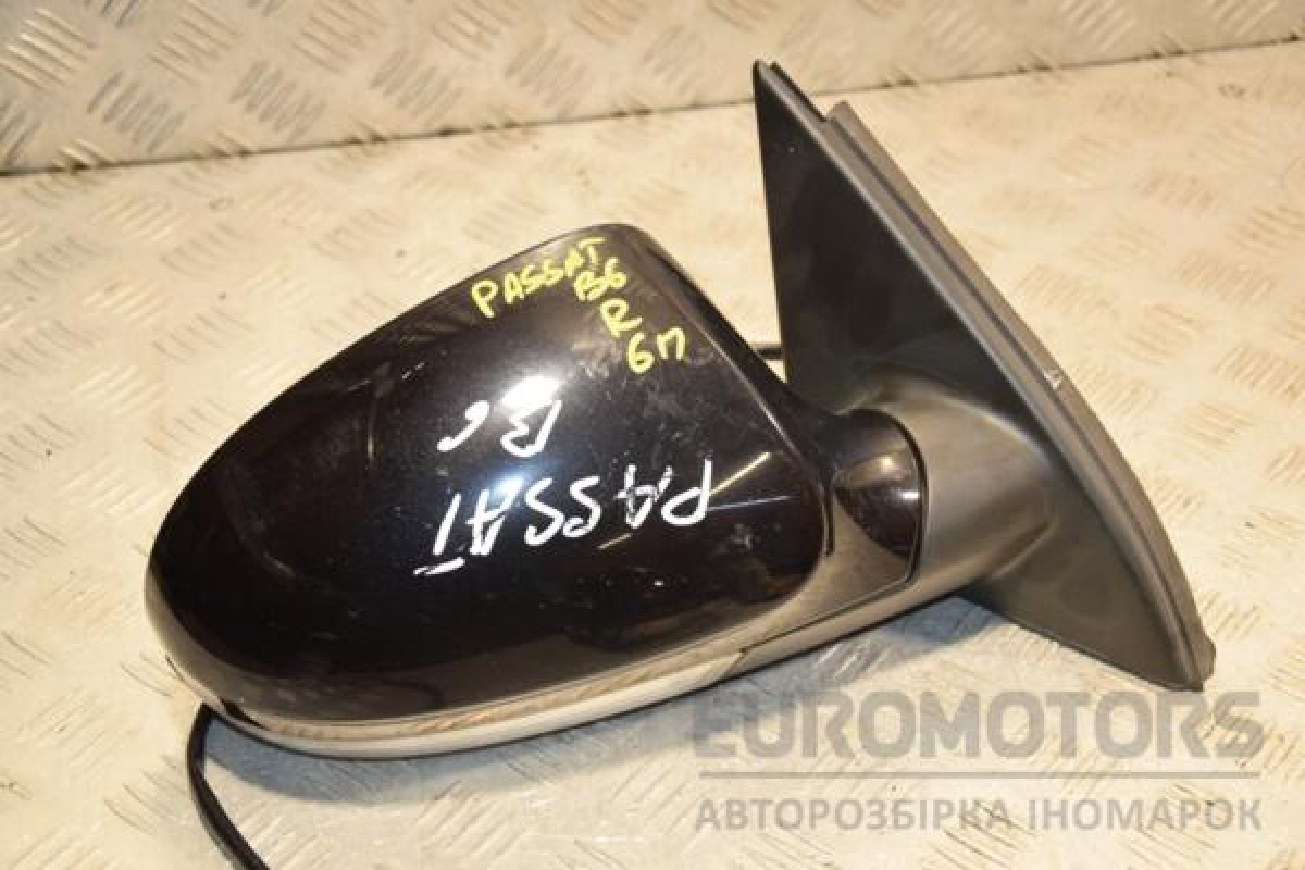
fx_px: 2447
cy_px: 435
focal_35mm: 68
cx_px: 652
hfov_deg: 29.9
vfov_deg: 20.2
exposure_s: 1/200
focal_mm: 45
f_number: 5.6
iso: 800
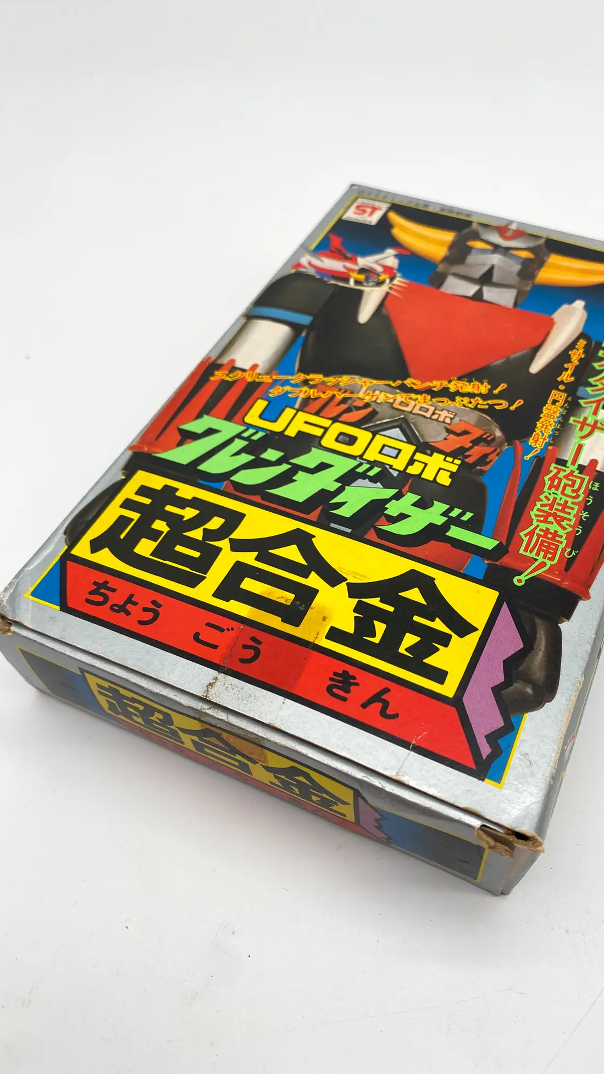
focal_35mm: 29
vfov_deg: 66.1
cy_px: 538
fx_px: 826
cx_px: 367
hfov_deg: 40.0
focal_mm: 4.25
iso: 32
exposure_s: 1/200
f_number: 1.8
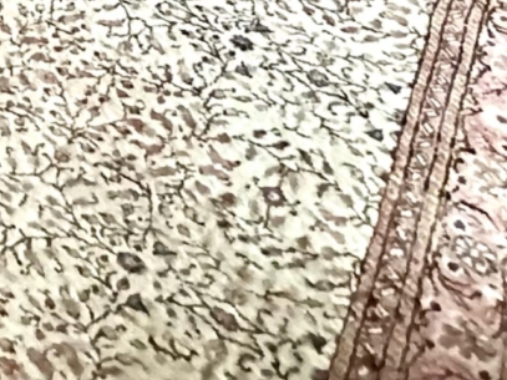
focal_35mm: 88
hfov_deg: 20.0
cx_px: -197
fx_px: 1289
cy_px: -814
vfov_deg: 10.5
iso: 1000
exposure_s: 1/34
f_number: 2.2
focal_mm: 2.22
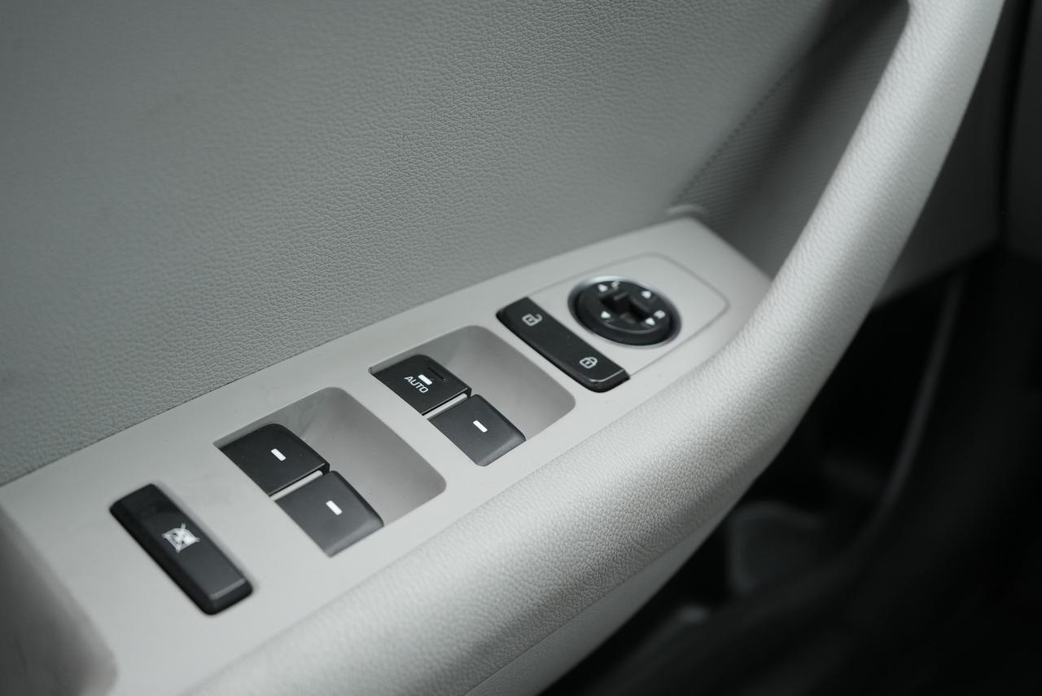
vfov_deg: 30.5
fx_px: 1274
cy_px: 348
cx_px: 521
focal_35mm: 44
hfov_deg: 44.5
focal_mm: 44
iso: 1000
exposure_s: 1/640
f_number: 4.5
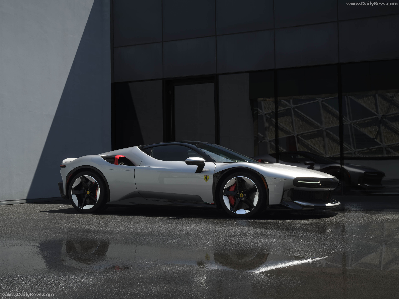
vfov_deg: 30.9
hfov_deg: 40.4
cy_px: 150
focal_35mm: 47
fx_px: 542
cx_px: 200
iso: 500
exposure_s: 1/400
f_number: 11
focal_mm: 59.6
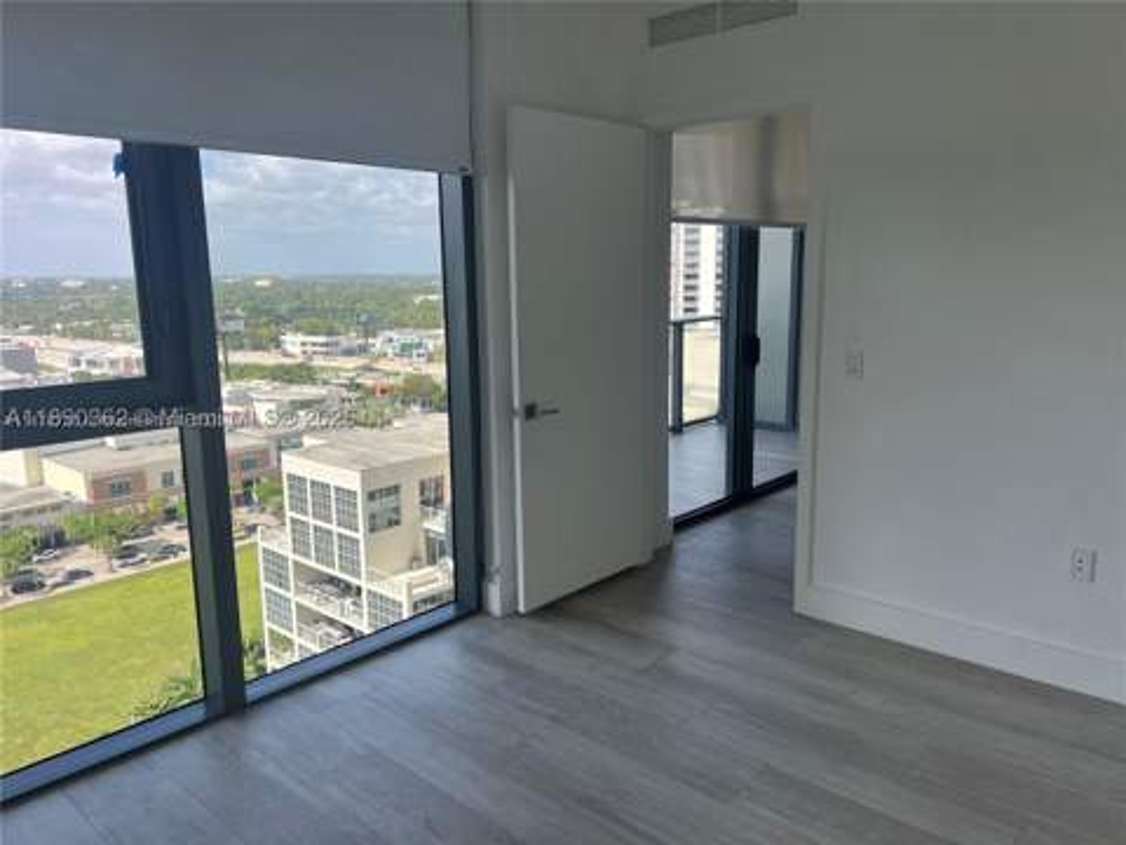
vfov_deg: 53.1
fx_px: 846
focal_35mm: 26
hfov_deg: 67.3
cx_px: 563
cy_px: 422
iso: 50
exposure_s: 1/775
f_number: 1.5
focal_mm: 5.7
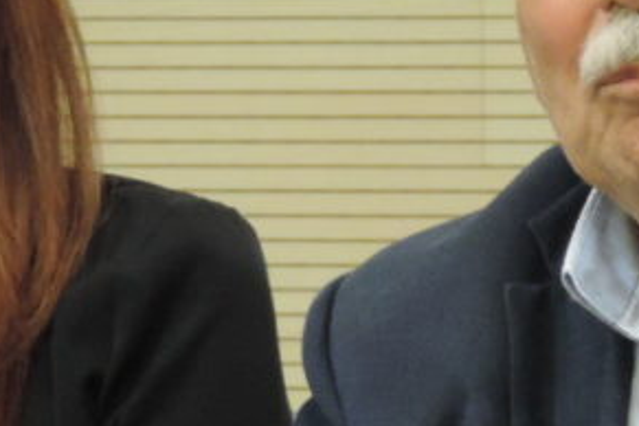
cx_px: 479
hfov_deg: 2.8
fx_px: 12992
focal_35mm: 732
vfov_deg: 1.9
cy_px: 343
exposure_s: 1/15
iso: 800
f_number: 4.6
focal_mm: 35.6
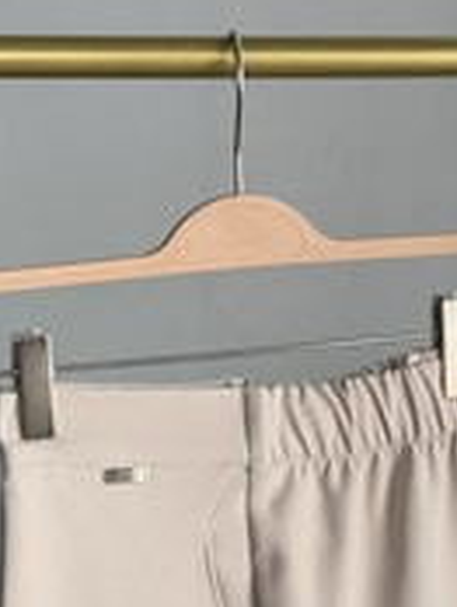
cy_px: 476
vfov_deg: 17.1
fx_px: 2002
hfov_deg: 13.0
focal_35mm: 114
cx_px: 255
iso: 64
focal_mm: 6.76
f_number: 1.78
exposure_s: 1/254
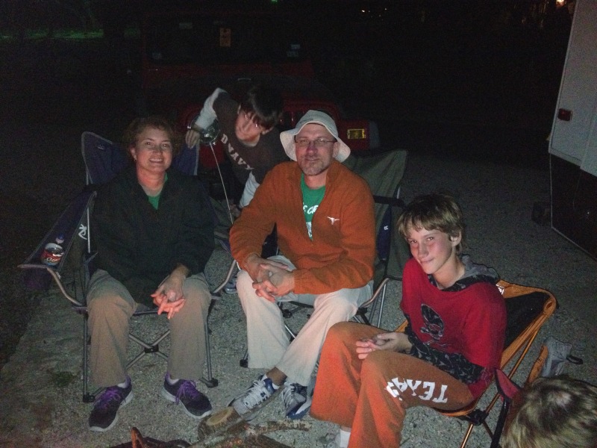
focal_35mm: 35
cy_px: 224
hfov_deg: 52.6
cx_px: 298
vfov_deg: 40.7
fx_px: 604
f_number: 2.4
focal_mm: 4.28
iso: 800
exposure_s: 1/16
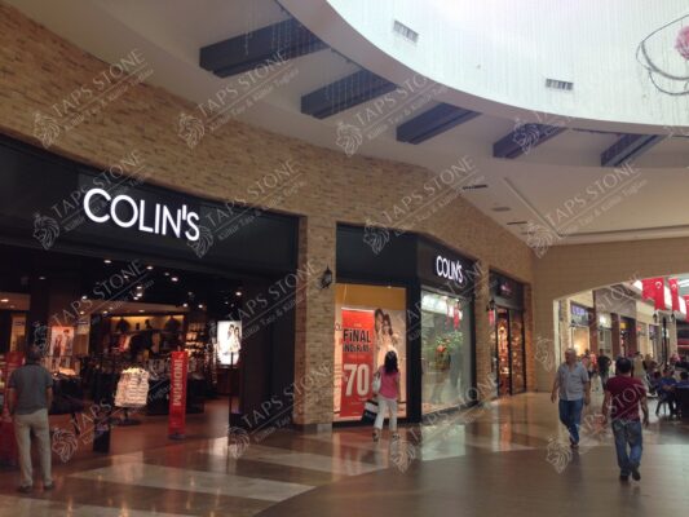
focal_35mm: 33
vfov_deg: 43.0
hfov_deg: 55.3
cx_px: 344
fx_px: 657
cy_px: 258
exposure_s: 1/60
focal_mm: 4.12
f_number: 2.4
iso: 64
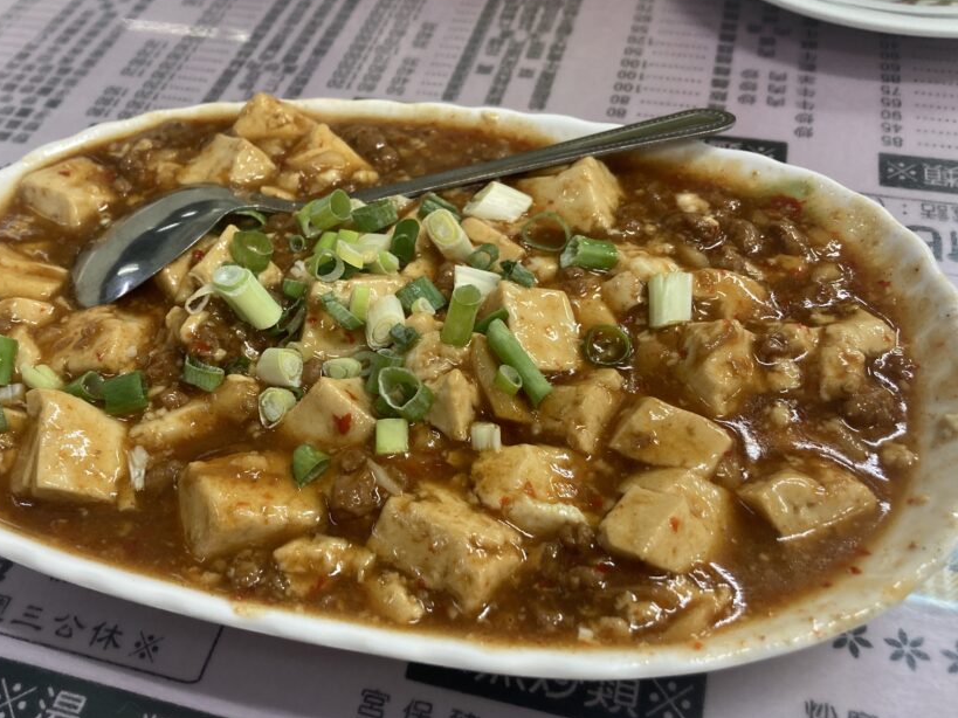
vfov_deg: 40.7
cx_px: 415
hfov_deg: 52.5
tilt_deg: -46.5
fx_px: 968
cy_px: 357
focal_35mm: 35
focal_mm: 3.99
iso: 125
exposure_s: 1/60
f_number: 1.8
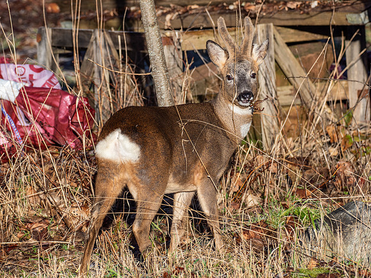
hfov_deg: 3.3
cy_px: 139
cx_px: 186
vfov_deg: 2.5
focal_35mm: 601
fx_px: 6441
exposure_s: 1/800
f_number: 4.5
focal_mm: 300
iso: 200
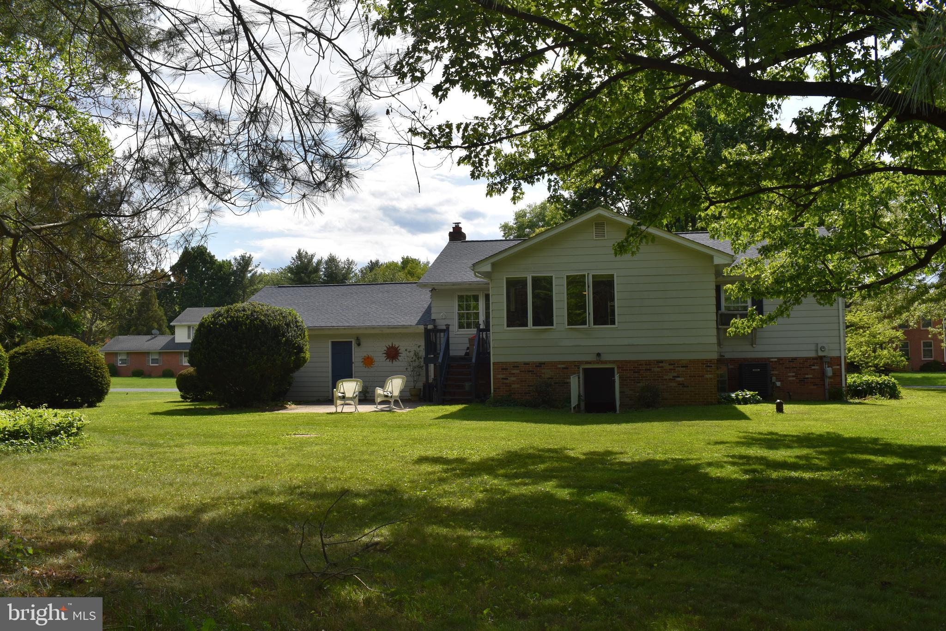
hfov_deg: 57.2
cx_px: 473
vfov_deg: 40.0
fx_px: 867
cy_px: 316
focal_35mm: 33
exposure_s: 1/200
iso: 100
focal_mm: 22
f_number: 13
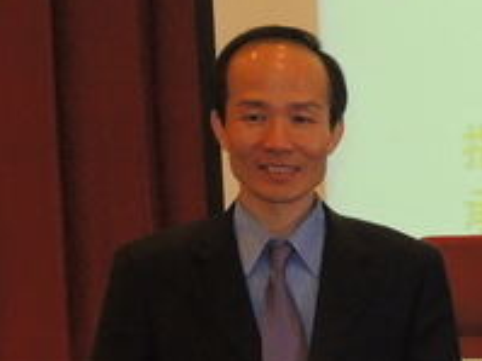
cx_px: 768
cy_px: 469
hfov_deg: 11.6
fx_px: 2254
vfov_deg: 9.0
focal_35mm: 162
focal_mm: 9.9
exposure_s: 1/30
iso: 800
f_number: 4
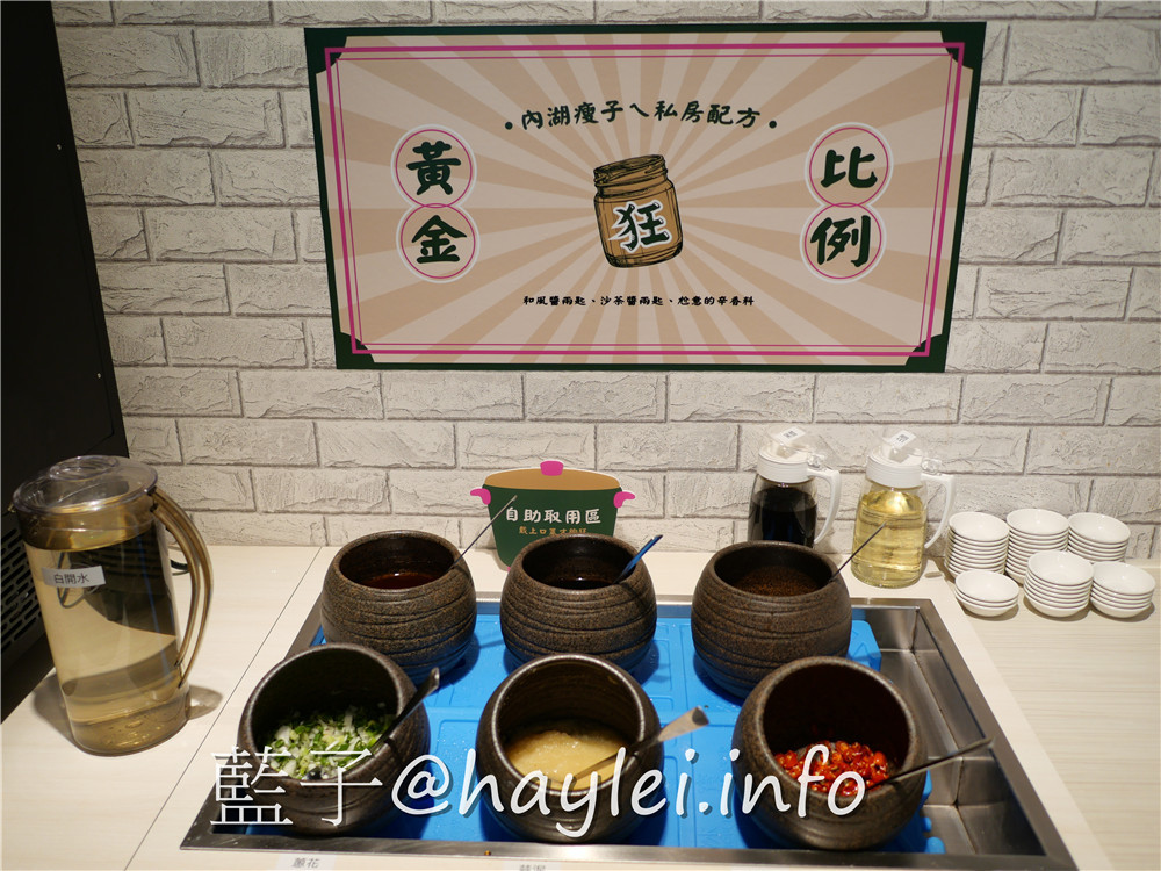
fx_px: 1006
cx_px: 580
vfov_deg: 46.8
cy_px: 436
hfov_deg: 60.0
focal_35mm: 30
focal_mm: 15
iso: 200
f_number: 1.7
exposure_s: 1/80
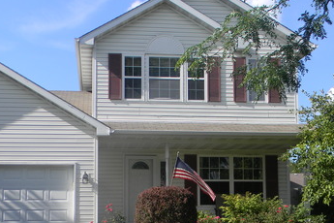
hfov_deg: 36.8
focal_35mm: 54
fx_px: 501
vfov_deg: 24.8
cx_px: 143
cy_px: 167
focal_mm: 5
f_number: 3.5
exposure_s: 1/654
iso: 80
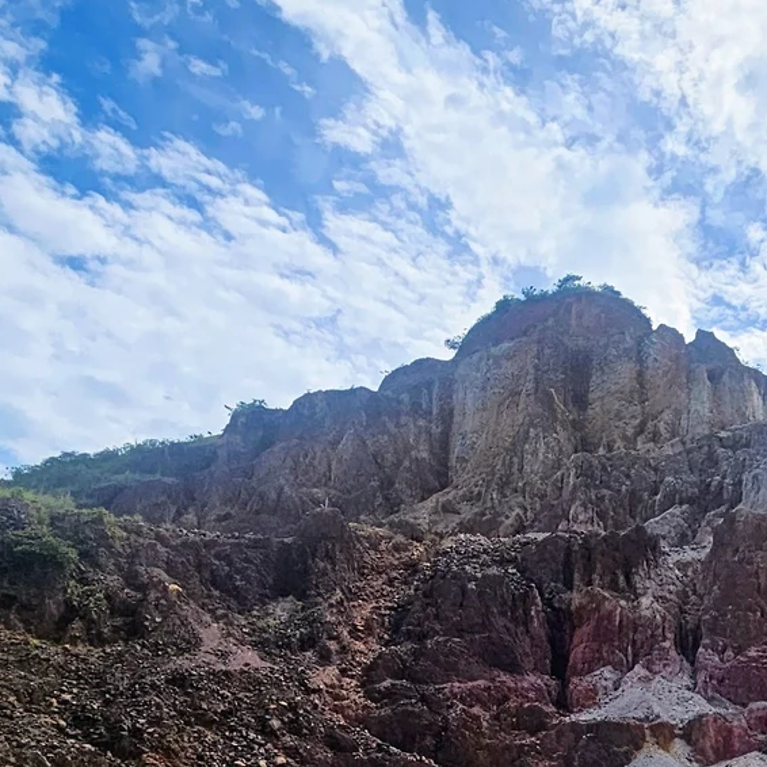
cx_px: 710
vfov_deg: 40.6
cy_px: 640
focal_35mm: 39
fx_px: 978
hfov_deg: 39.3
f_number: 2.2
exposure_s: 1/6014
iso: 50
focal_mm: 2.2
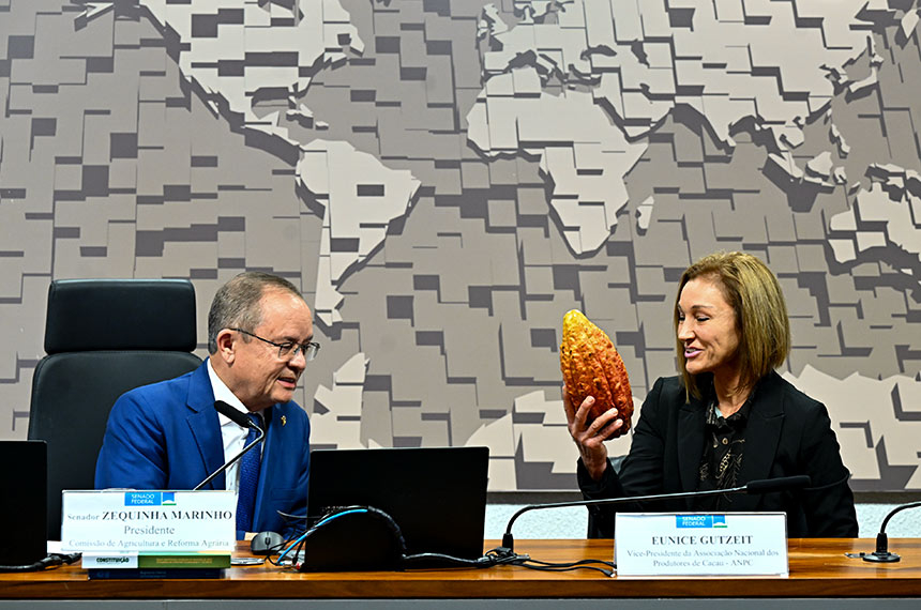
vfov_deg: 10.5
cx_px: 460
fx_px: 3320
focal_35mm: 130
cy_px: 305
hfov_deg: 15.8
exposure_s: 1/100
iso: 4000
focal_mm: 130
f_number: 5
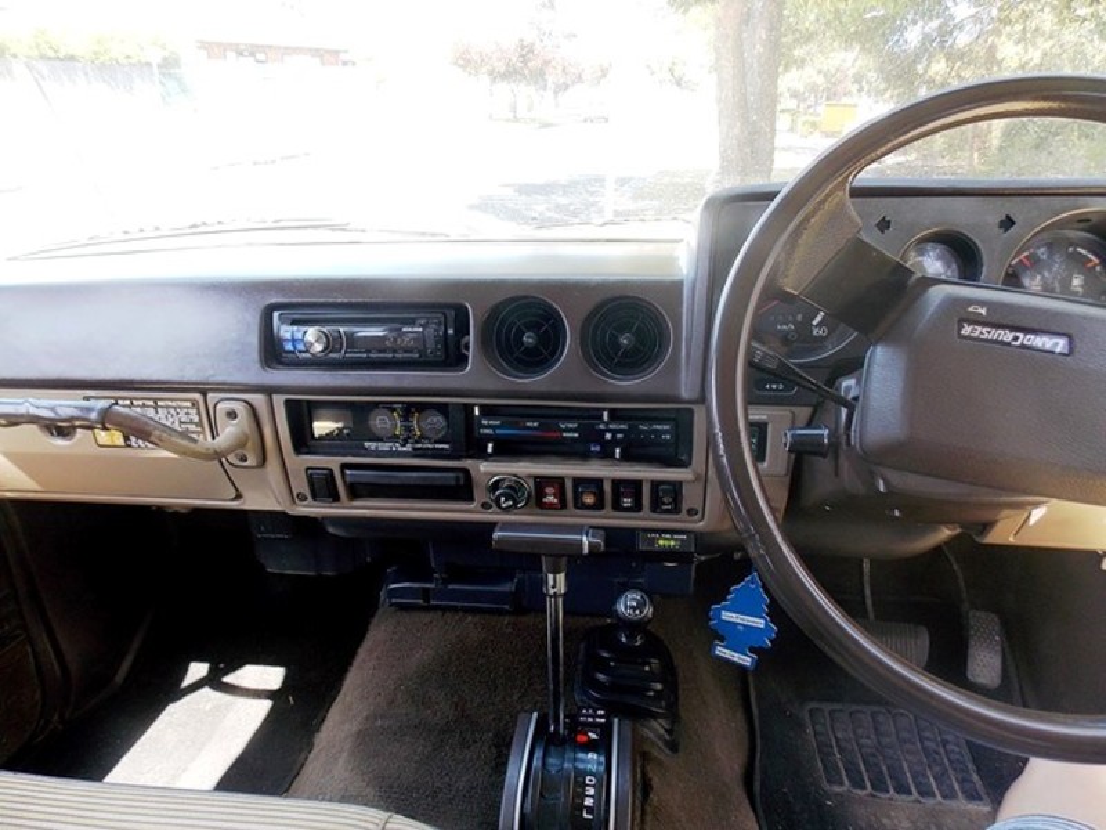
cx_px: 553
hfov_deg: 73.9
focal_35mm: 23
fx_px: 735
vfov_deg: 58.9
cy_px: 415
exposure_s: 1/50
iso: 80
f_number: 3.1
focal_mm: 4
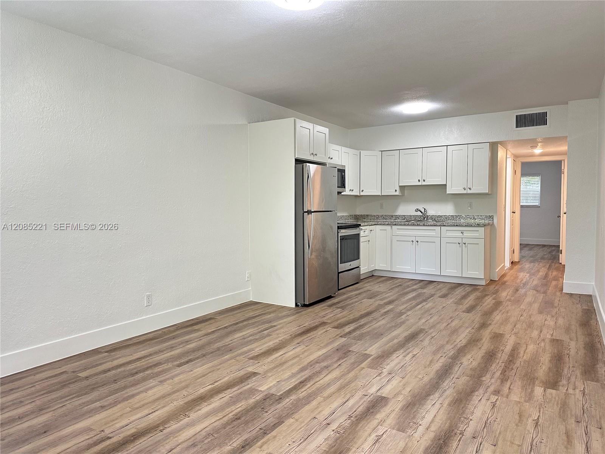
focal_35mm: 24
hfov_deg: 71.6
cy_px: 227
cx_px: 302
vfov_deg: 56.8
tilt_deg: -2.5
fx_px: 419
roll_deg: +0.3
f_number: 1.78
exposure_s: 1/60
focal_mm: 6.86
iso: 200
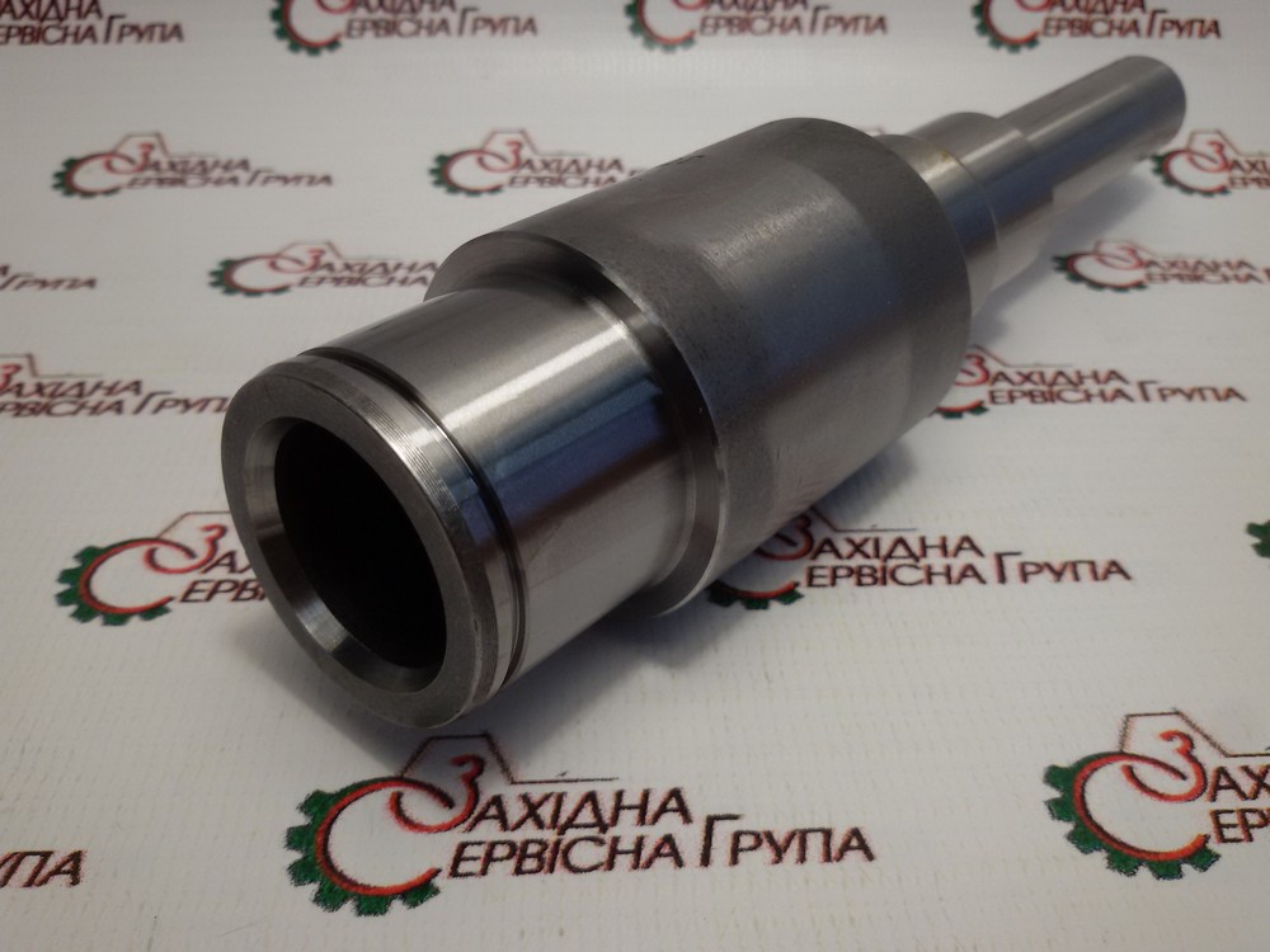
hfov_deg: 58.4
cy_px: 476
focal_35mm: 31
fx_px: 1137
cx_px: 635
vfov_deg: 45.4
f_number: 2.4
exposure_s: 1/100
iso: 40
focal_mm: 2.93
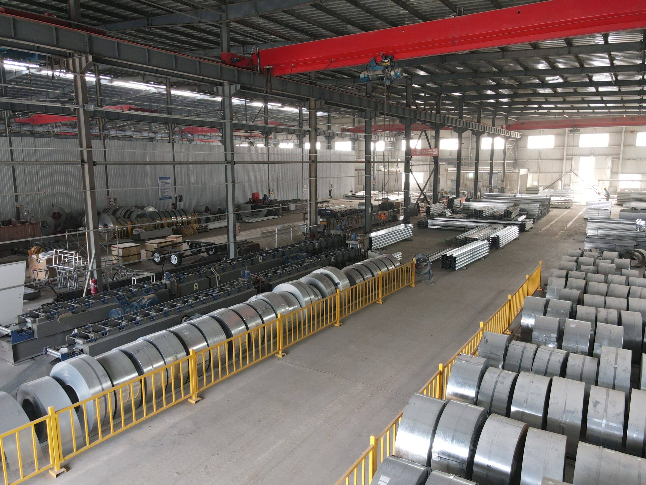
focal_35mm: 24
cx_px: 323
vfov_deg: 56.8
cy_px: 242
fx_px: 448
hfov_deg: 71.6
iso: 220
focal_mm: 4.5
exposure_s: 1/15
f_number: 2.8
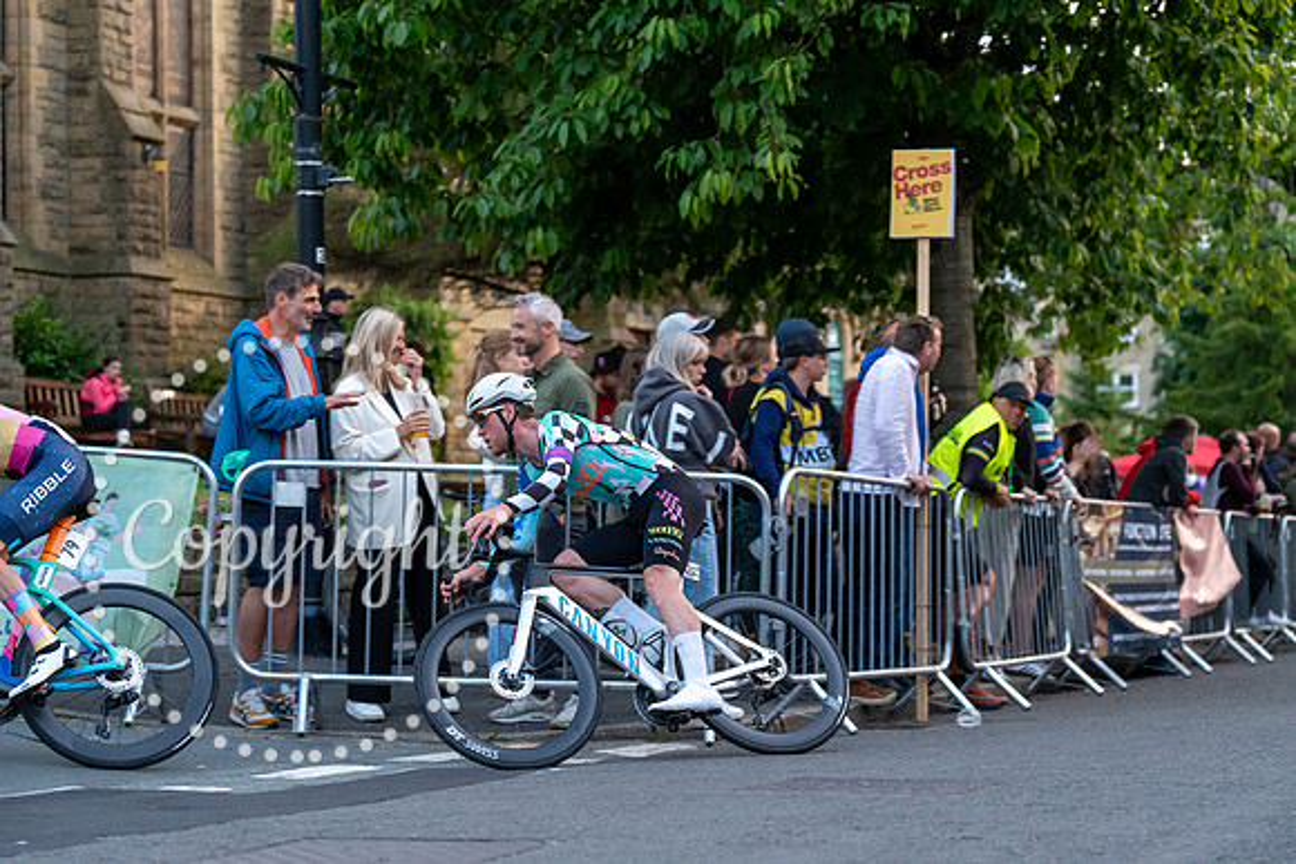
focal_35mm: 70
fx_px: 2520
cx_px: 648
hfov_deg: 28.8
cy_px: 432
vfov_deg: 19.5
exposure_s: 1/1000
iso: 3200
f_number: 2.8
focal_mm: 70
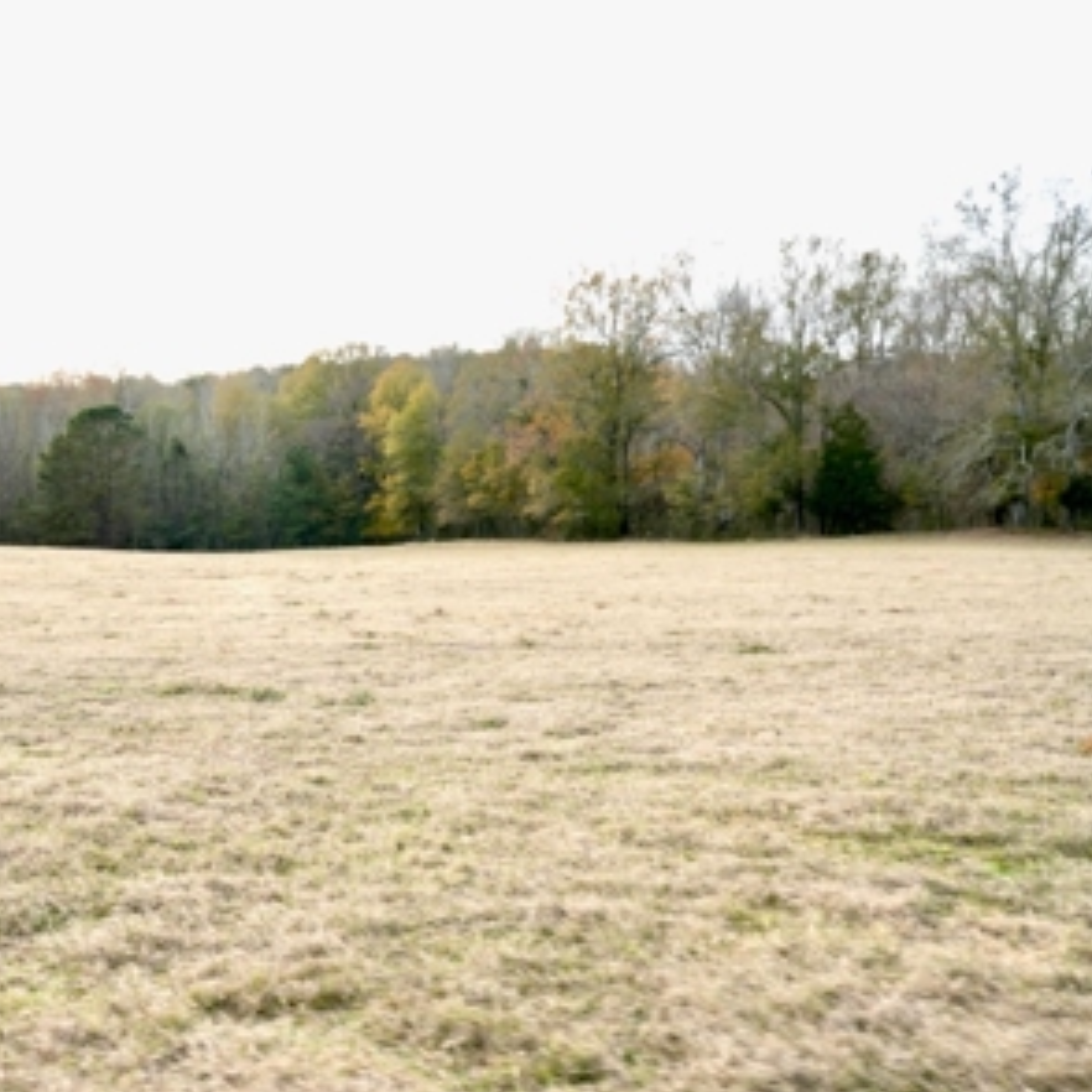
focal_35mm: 39
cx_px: 264
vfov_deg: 42.8
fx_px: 1392
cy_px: 542
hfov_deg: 41.5
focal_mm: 30
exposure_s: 1/40
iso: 320
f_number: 20
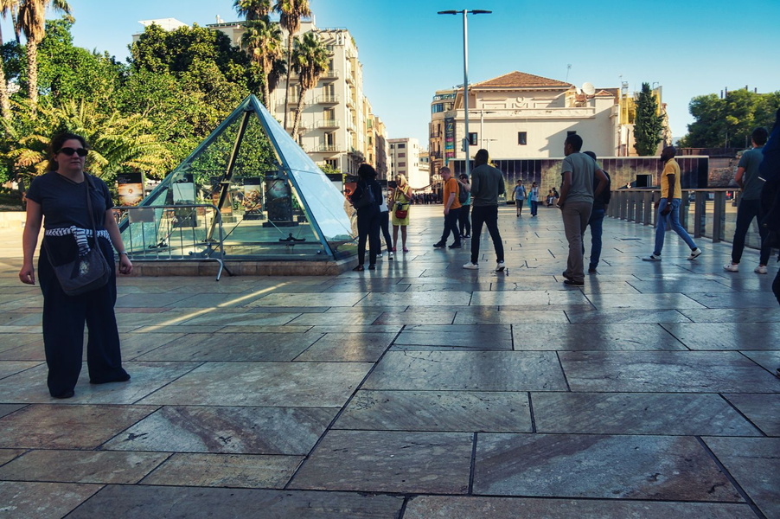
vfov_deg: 53.1
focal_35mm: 24
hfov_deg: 73.8
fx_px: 520
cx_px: 390
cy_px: 260
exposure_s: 1/80
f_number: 6.3
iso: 100
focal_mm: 16
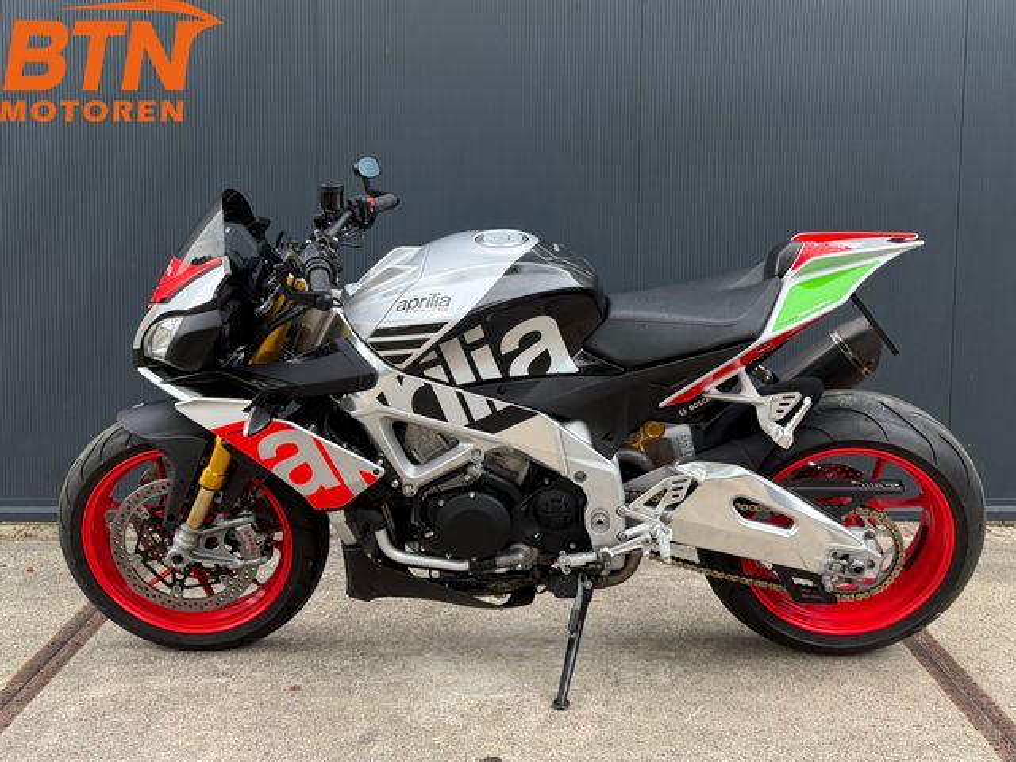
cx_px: 508
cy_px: 381
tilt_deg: -4.5
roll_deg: -1.1
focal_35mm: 24
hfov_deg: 71.6
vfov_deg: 56.8
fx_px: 704
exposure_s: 1/116
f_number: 1.78
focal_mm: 6.76
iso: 200
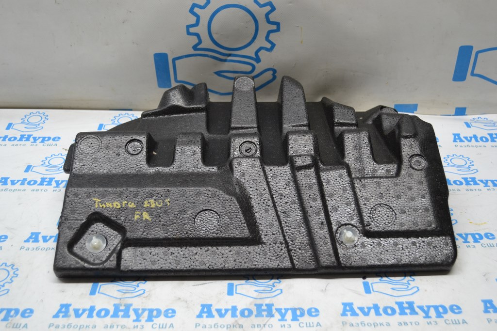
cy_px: 166
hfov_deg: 46.4
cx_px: 248
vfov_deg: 31.9
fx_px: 580
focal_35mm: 42
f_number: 4.5
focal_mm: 28
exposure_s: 1/60
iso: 400
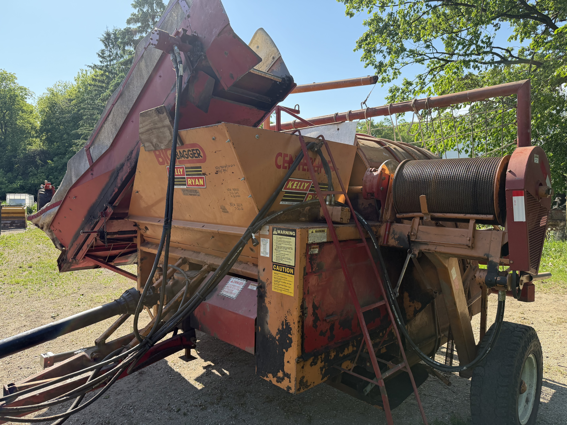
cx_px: 284
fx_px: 393
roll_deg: +1.6
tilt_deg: -5.7
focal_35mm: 24
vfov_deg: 56.8
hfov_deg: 71.6
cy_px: 212
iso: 100
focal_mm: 6.76
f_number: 1.78
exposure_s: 1/1727
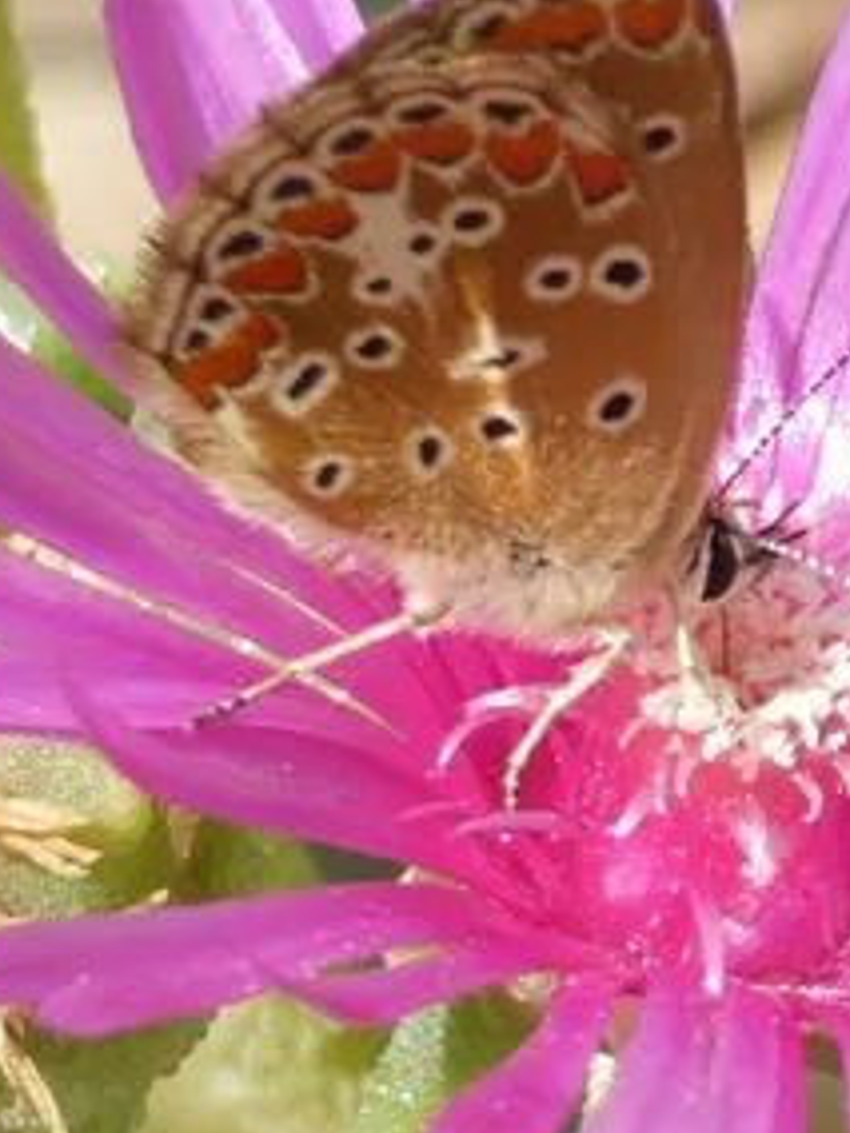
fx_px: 10182
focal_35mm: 311
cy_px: 539
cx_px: 774
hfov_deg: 4.8
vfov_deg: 6.4
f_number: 5.3
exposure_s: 1/125
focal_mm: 24.7
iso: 80
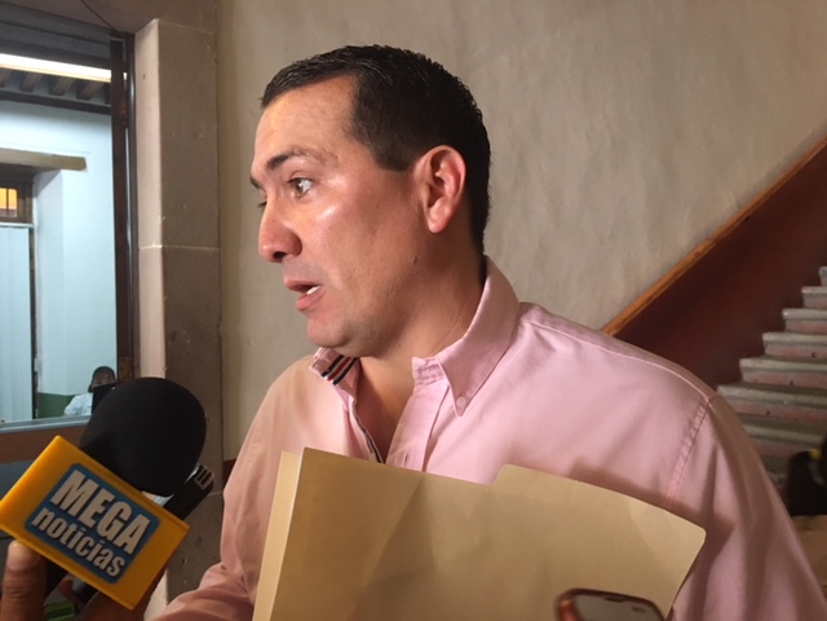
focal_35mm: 29
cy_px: 310
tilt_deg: -0.4
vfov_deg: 48.2
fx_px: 693
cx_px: 414
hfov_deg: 61.7
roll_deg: +0.1
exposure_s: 1/20
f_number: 2.2
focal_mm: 4.15
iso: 200
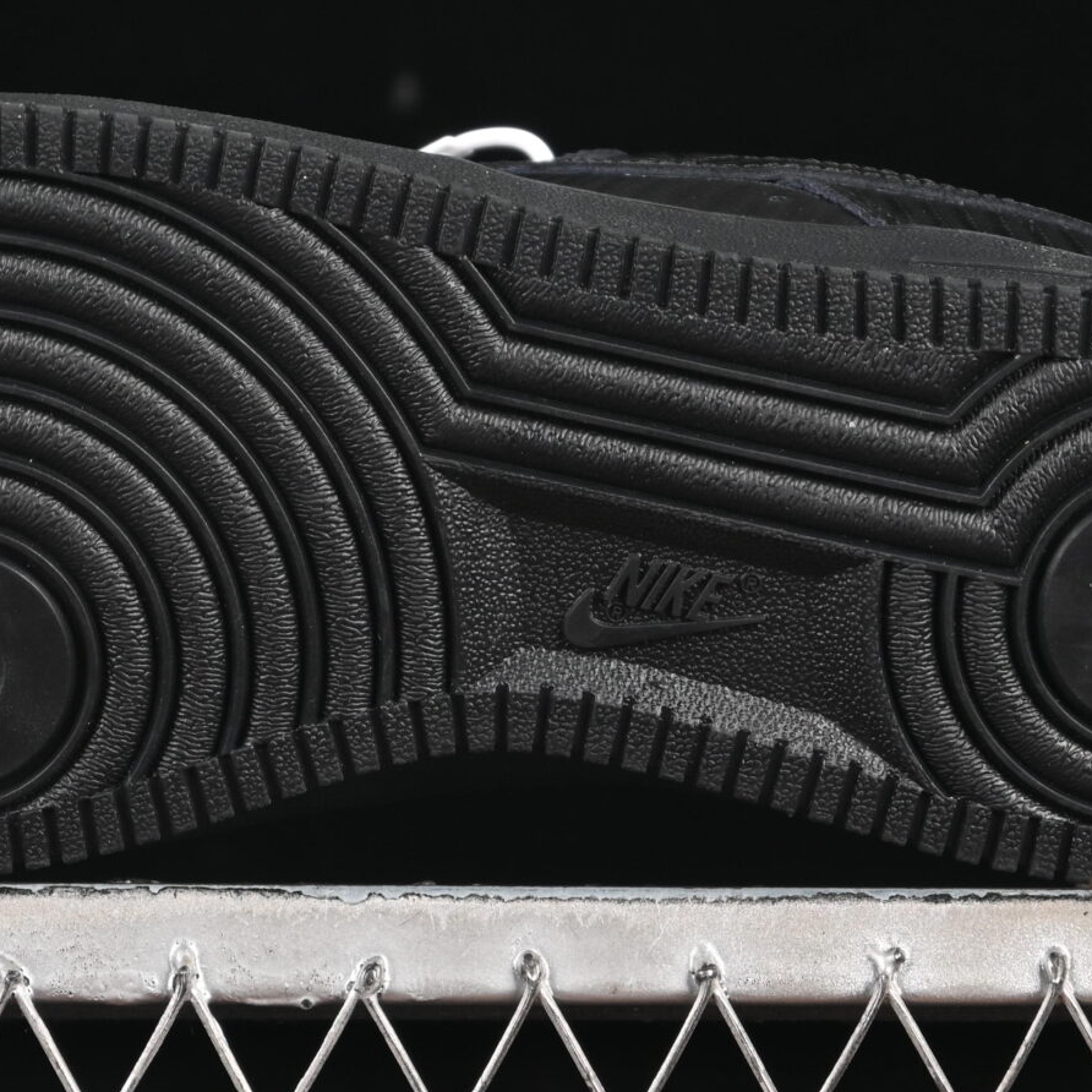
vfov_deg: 9.5
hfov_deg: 9.5
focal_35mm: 183
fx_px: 6531
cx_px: 355
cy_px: 239
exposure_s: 1/50
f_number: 6.3
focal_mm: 50
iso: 160
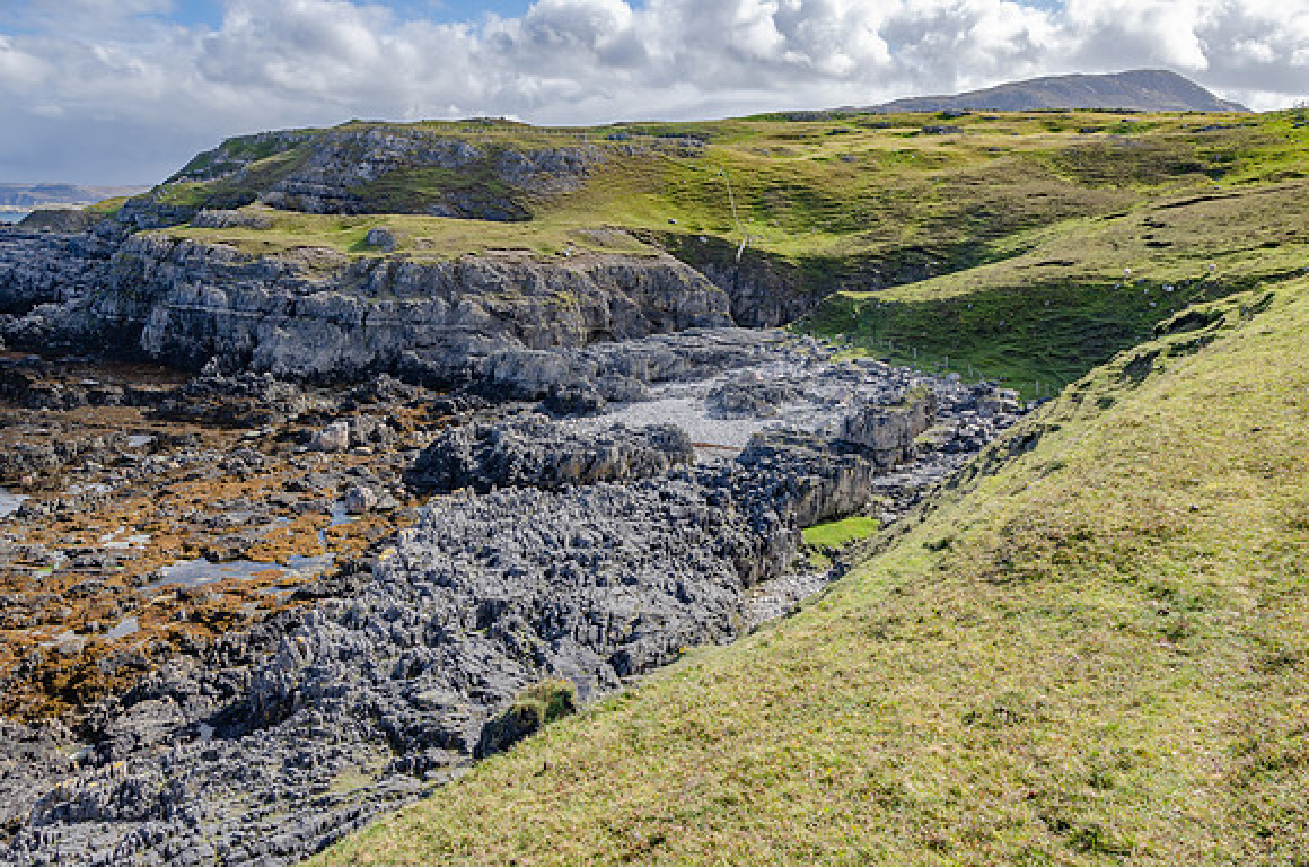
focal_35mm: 27
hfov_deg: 67.5
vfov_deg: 47.7
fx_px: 980
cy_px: 434
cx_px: 654
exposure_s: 1/200
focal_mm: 18
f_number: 7.1
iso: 100
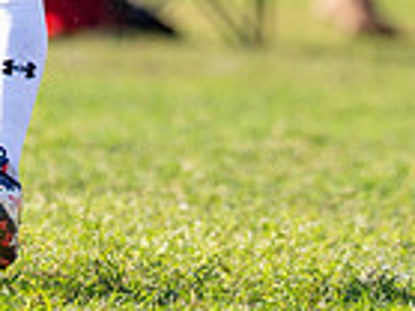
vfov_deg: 1.8
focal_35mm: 847
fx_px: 10146
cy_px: -257
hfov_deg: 2.3
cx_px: 78
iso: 200
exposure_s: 1/2000
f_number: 2.8
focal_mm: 162
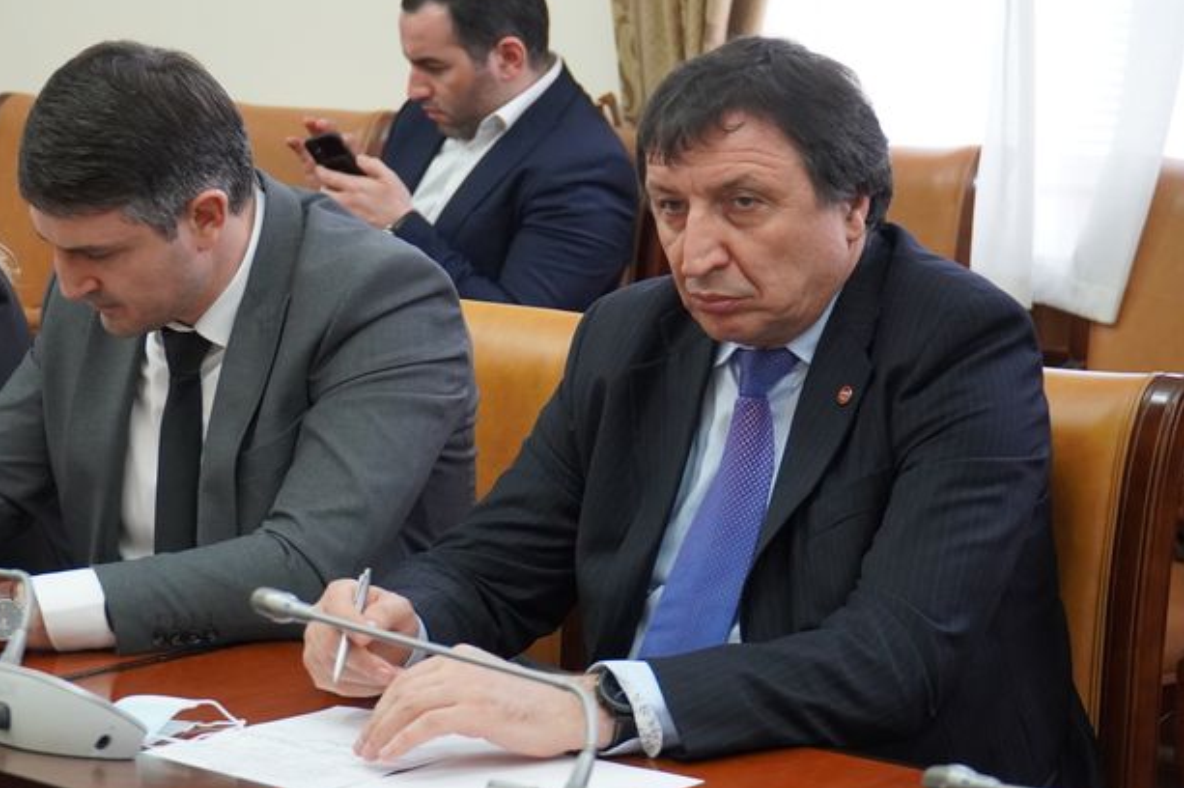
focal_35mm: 108
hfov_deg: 18.9
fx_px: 3539
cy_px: 405
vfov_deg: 12.7
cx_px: 413
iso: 2000
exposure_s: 1/160
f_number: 4
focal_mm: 55
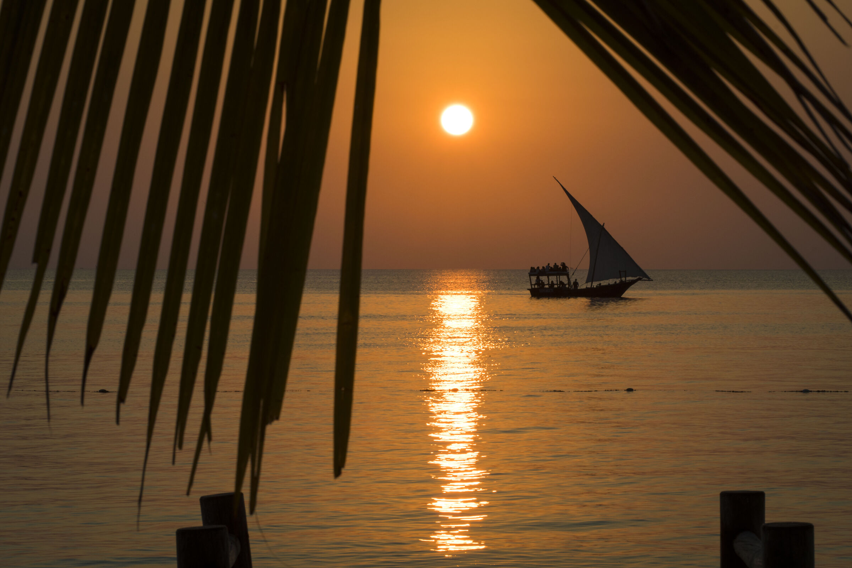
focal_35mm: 129
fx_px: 3053
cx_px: 426
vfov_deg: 10.6
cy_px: 284
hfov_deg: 15.9
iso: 100
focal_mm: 86
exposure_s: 1/40
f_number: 22
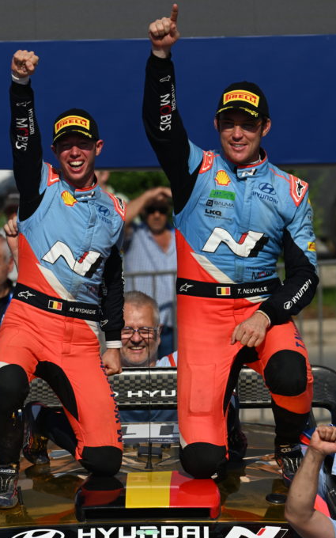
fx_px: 11238
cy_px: 269
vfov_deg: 2.7
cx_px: 82
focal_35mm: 767
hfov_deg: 1.7
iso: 800
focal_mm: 500
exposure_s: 1/2000
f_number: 14
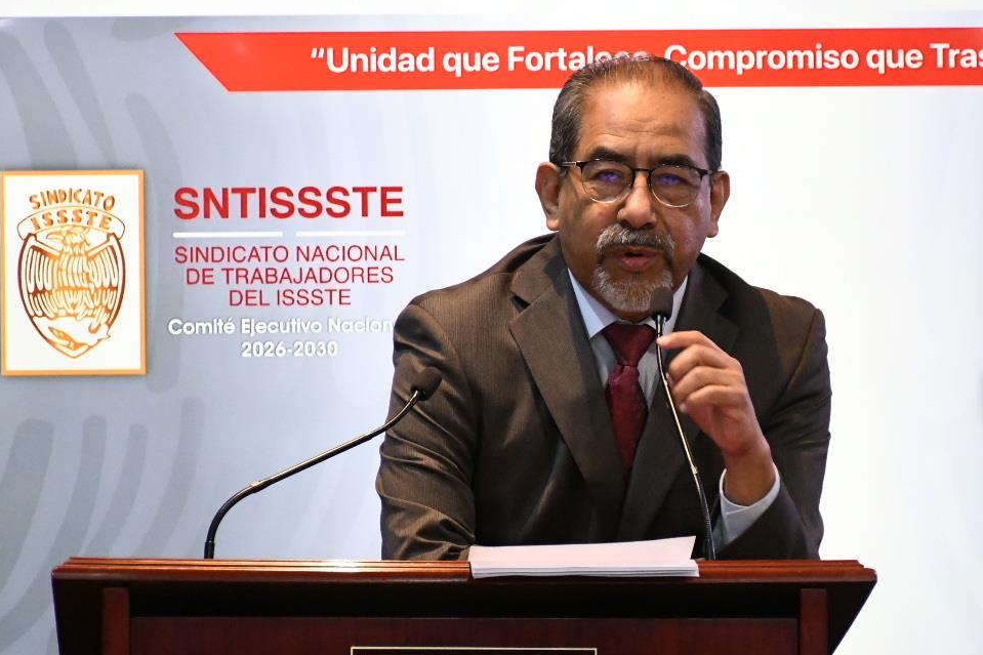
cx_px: 747
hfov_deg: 8.6
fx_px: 6552
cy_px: 436
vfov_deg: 5.7
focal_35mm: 240
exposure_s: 1/100
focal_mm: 95
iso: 5000
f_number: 5.3
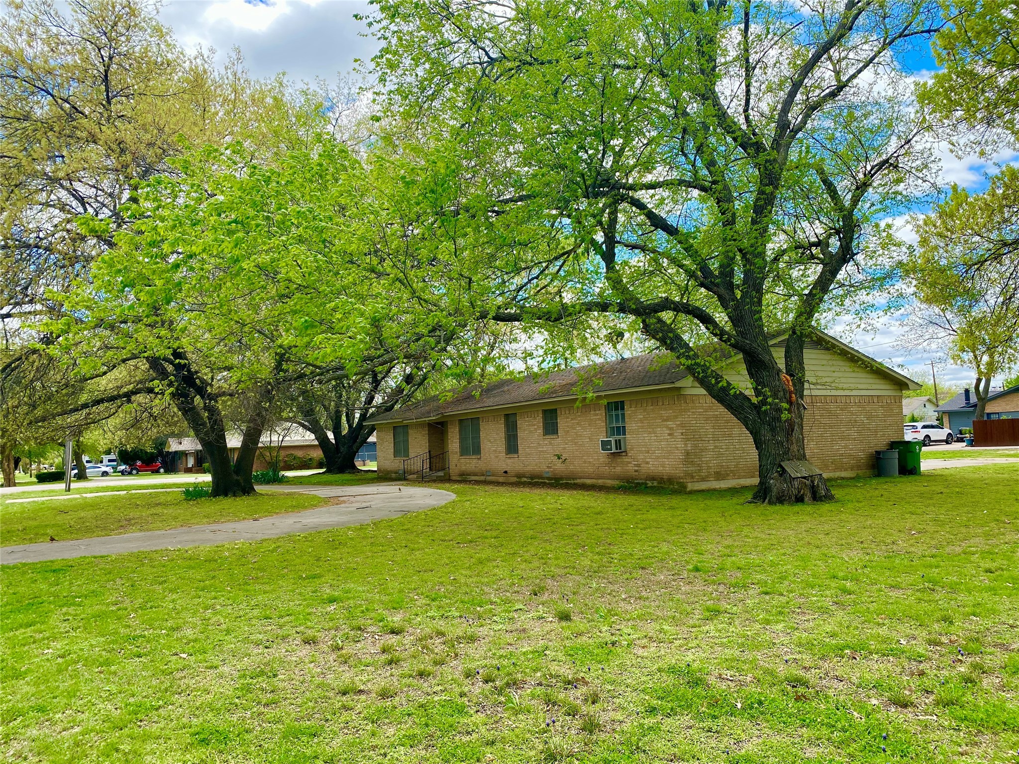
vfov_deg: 53.1
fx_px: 765
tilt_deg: +4.2
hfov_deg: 67.3
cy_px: 382
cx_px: 510
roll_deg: +1.9
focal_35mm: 26
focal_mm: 4.25
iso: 32
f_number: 1.8
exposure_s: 1/1170
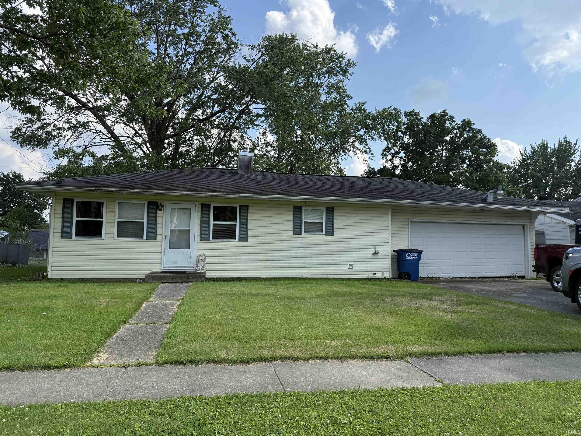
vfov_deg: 56.8
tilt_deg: +3.3
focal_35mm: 24
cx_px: 290
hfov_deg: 71.6
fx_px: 403
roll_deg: -0.8
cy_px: 218
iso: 100
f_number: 1.78
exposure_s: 1/3145
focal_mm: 6.76
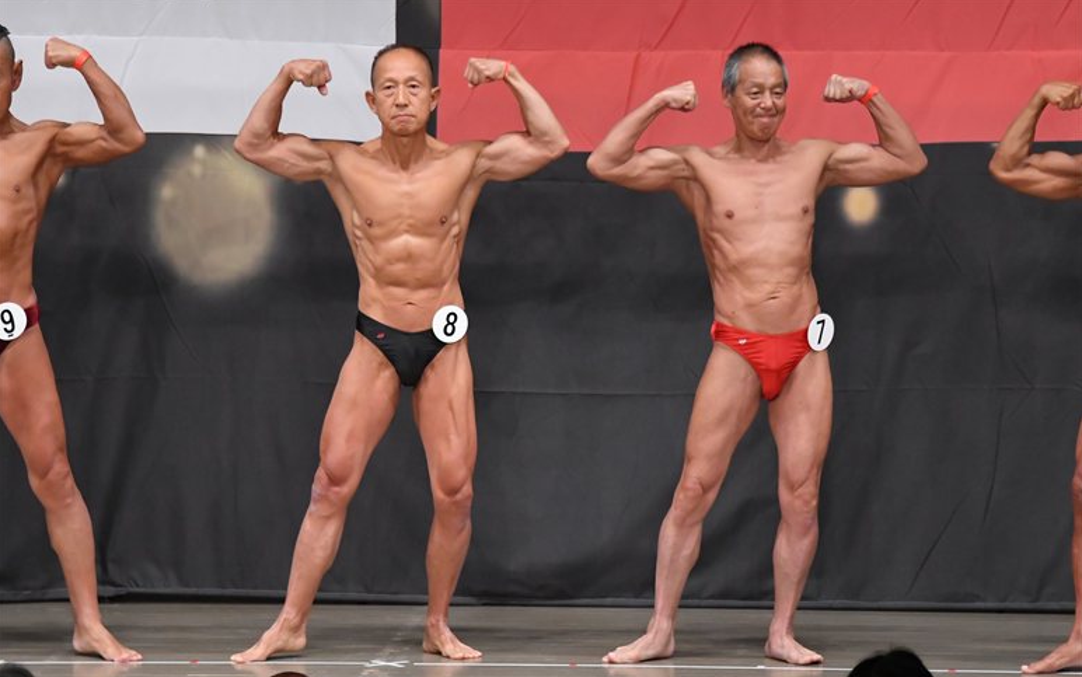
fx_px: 6784
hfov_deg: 9.1
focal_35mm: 230
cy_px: 357
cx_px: 540
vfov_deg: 5.7
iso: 5000
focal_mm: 150
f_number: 5.6
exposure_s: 1/400
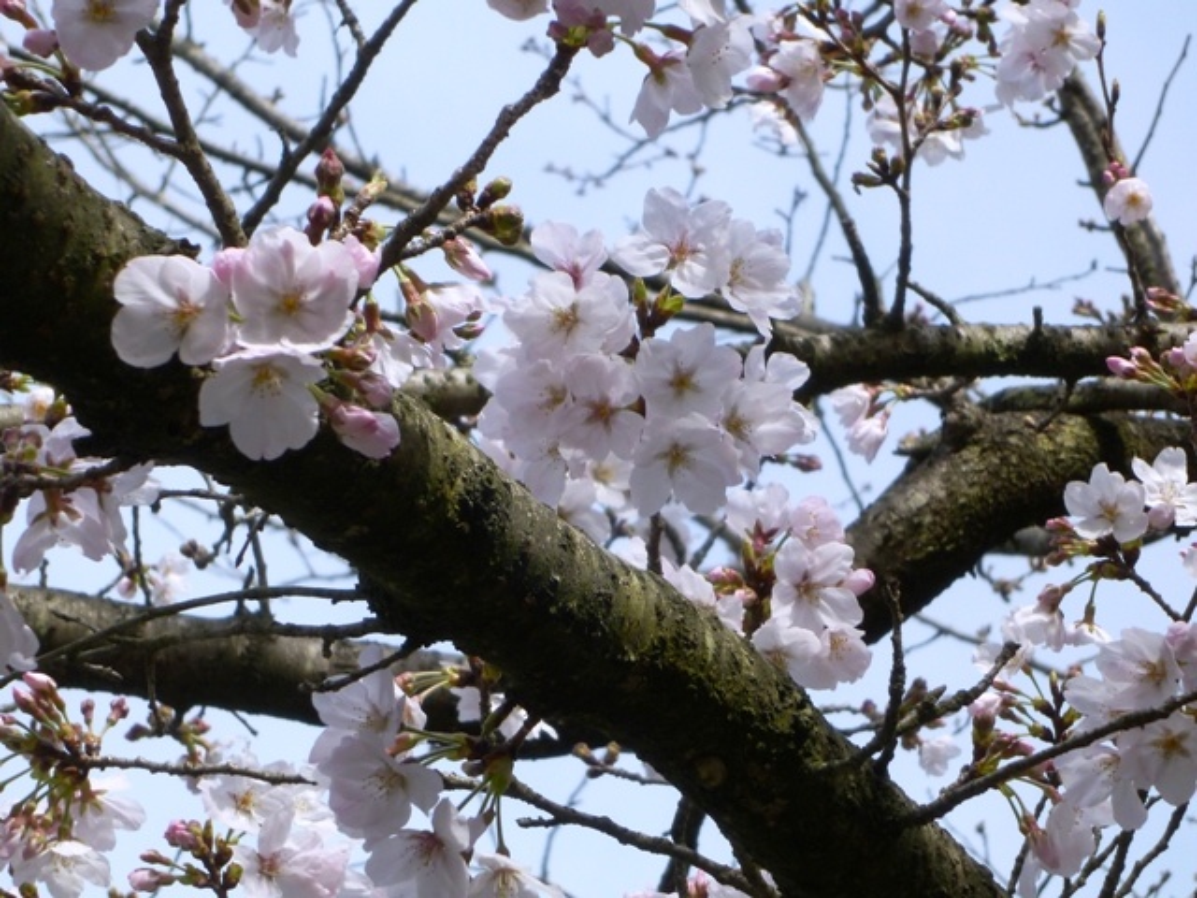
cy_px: 449
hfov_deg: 13.1
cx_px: 598
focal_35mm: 151
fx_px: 5221
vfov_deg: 9.8
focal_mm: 22.5
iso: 80
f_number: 5.9
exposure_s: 1/200
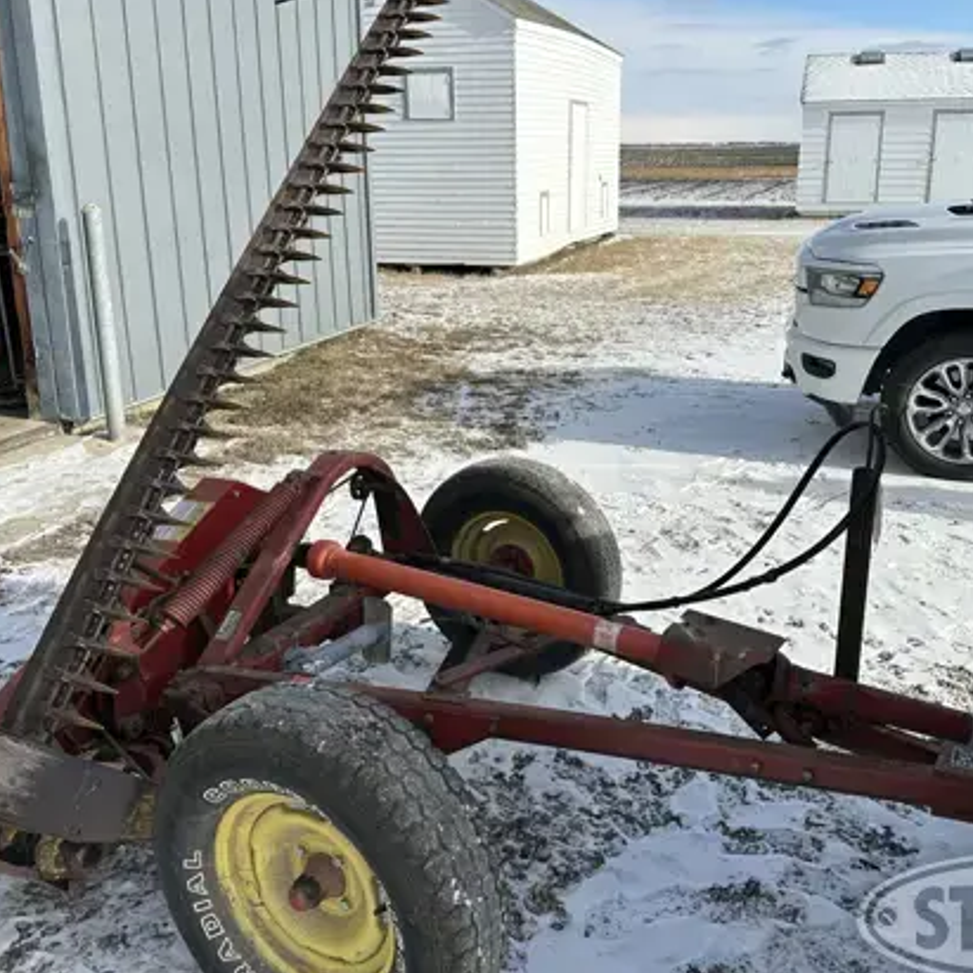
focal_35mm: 33
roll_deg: +1.4
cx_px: 518
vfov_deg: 49.7
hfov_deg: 49.7
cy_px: 445
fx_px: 1049
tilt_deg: -16.5
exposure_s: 1/4545
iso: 80
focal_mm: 6.86
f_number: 1.78
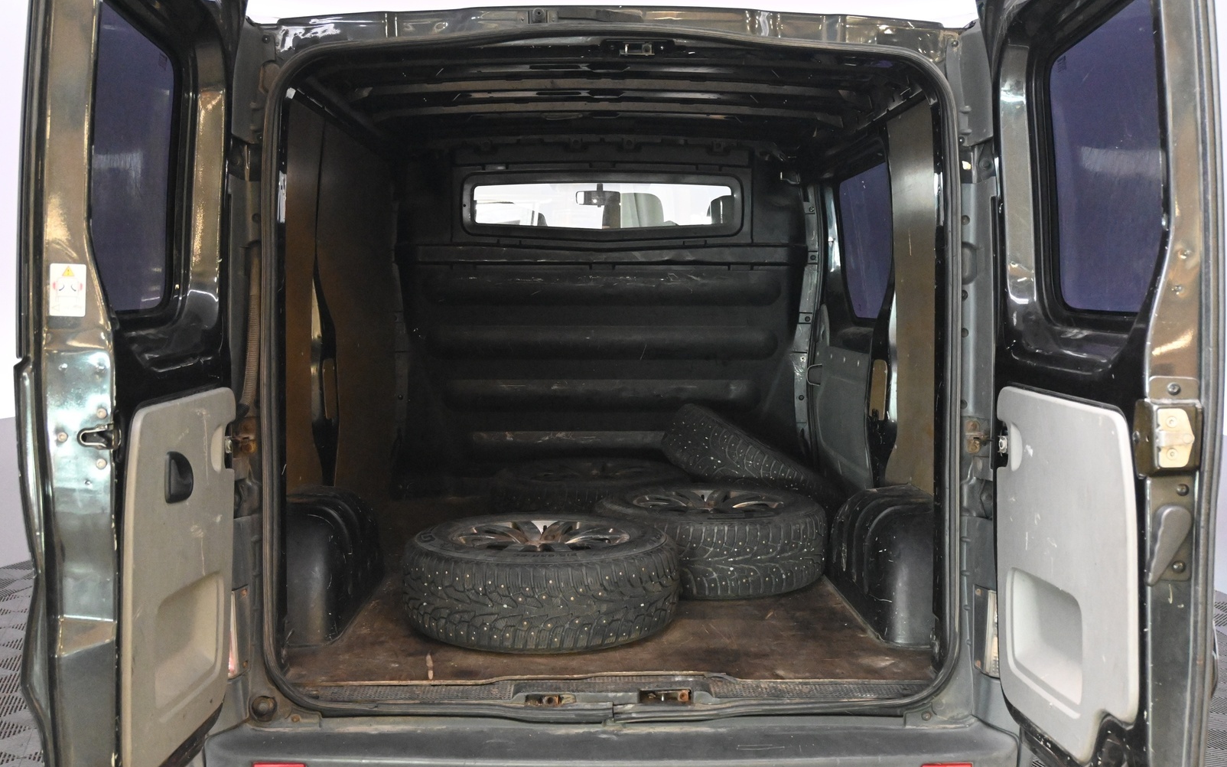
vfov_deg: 35.8
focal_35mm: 36
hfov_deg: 54.6
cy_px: 413
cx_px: 614
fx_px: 1187
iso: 6400
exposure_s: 1/80
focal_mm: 23
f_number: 5
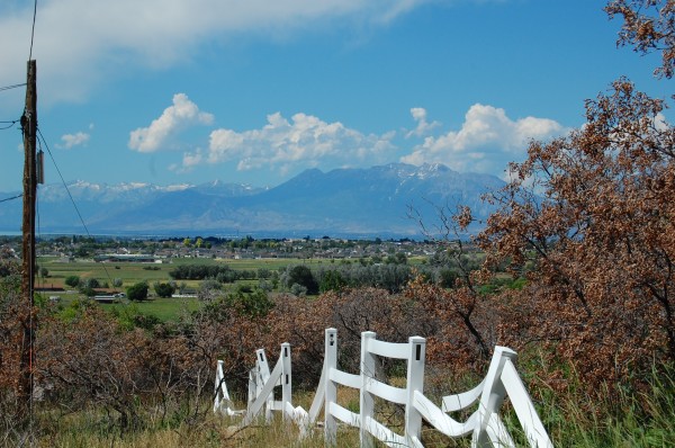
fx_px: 1544
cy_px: 224
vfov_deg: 16.5
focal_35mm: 82
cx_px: 338
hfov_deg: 24.7
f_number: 10
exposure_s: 1/400
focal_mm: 55
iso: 200
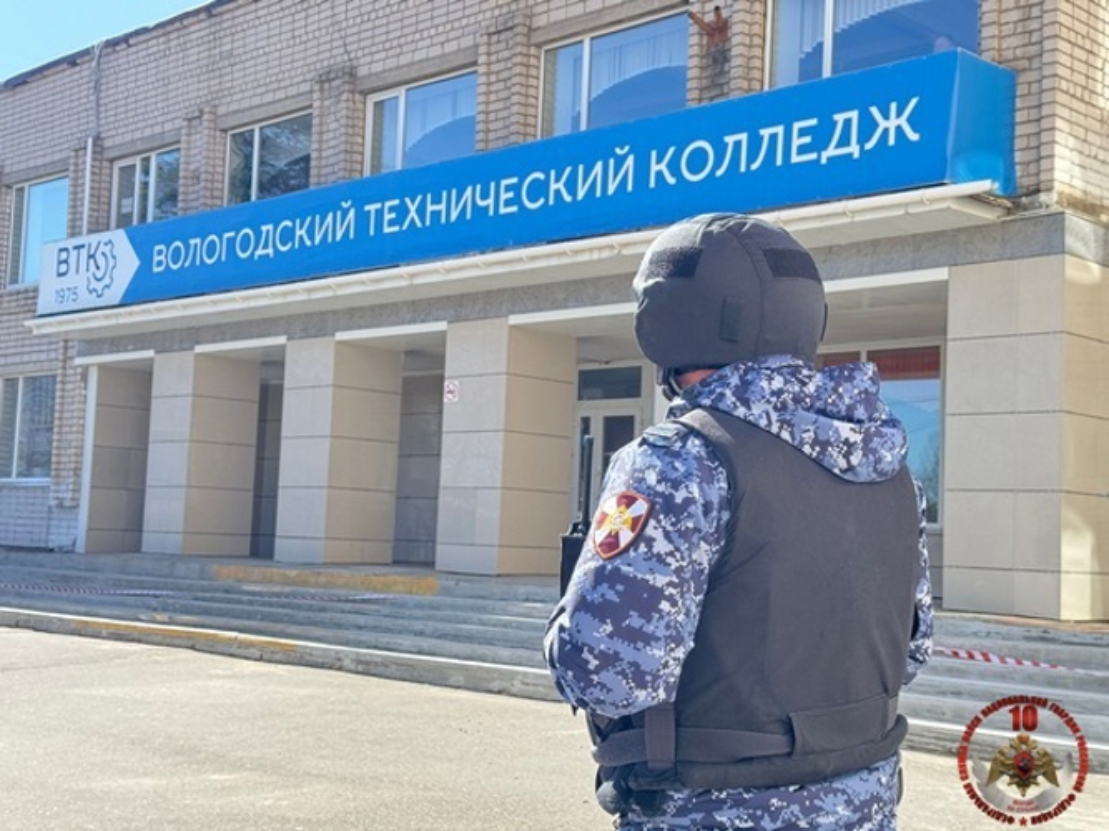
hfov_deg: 39.7
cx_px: 554
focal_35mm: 48
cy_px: 416
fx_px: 1538
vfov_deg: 30.3
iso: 100
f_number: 1.78
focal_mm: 6.76
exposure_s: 1/778
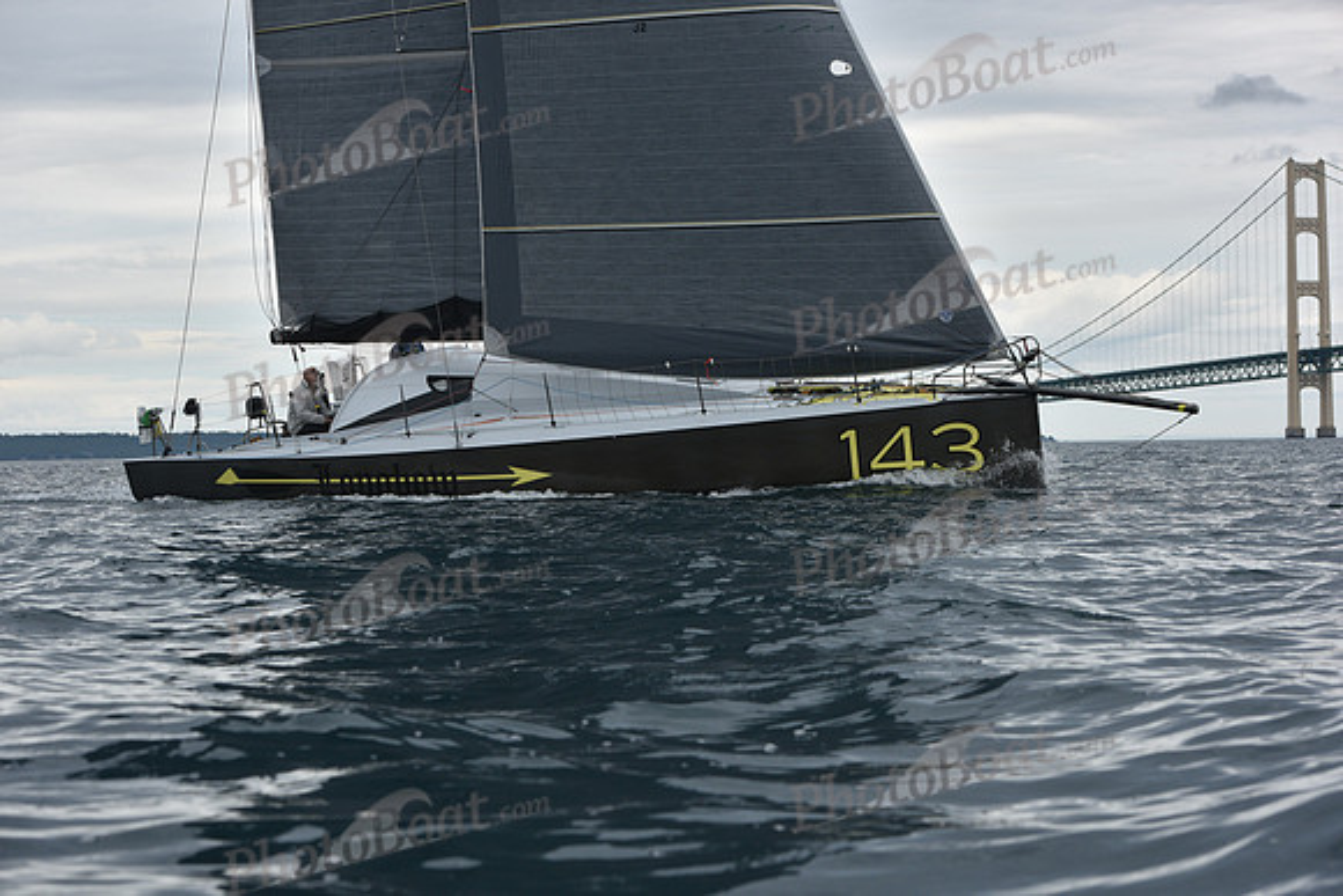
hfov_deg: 28.8
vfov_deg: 19.5
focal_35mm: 70
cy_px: 448
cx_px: 672
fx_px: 2612
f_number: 6.3
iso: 250
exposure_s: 1/800
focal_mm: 70
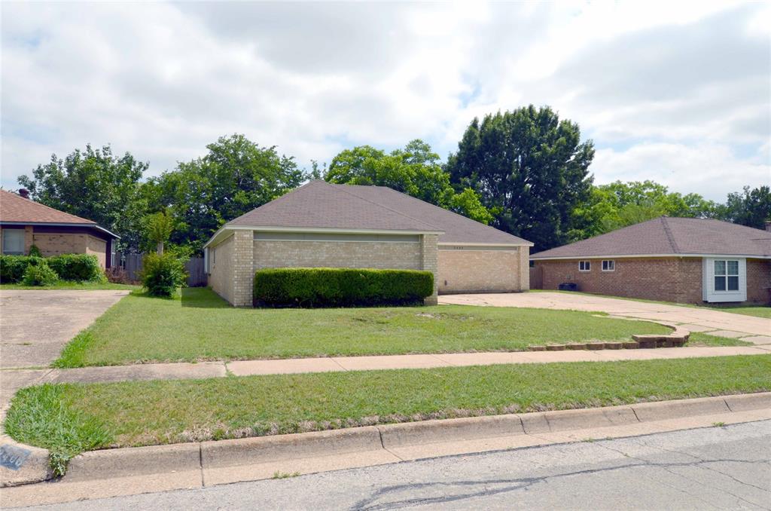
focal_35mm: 24
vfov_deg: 52.9
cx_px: 386
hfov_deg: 73.9
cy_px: 256
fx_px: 513
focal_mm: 16
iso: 100
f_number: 14
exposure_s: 1/200
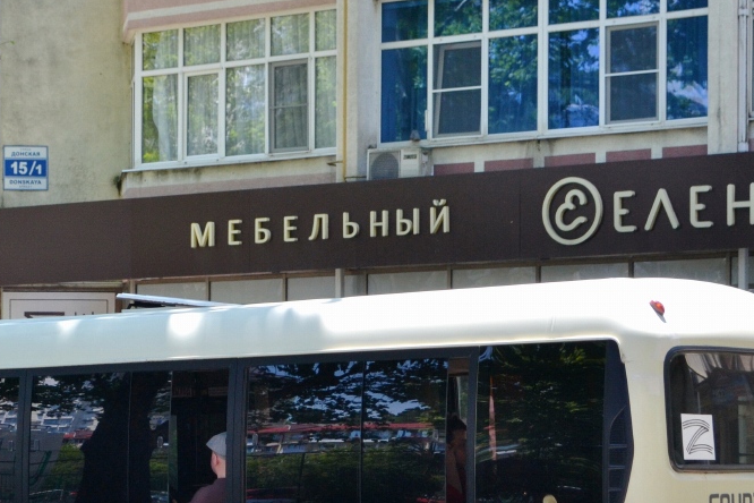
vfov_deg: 11.1
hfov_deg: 16.6
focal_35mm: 123
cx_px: 248
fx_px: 2576
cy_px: 421
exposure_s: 1/500
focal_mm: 42
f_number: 5.3
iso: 450
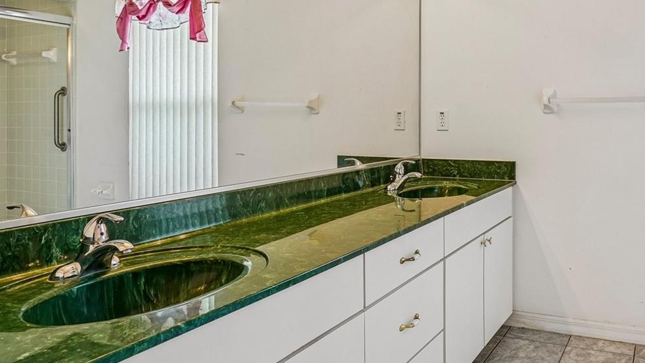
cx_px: 471
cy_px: 114
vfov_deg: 39.6
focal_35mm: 29
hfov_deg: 62.8
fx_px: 496
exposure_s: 1/25
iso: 400
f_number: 8
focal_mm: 17
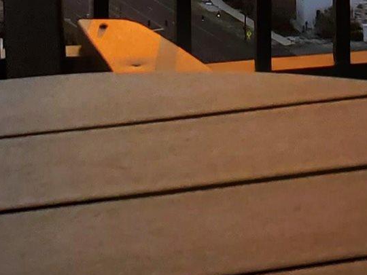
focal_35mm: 148
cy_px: -457
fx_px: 1569
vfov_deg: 8.8
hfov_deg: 13.3
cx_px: 289
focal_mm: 4.3
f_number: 2.4
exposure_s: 1/770
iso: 50
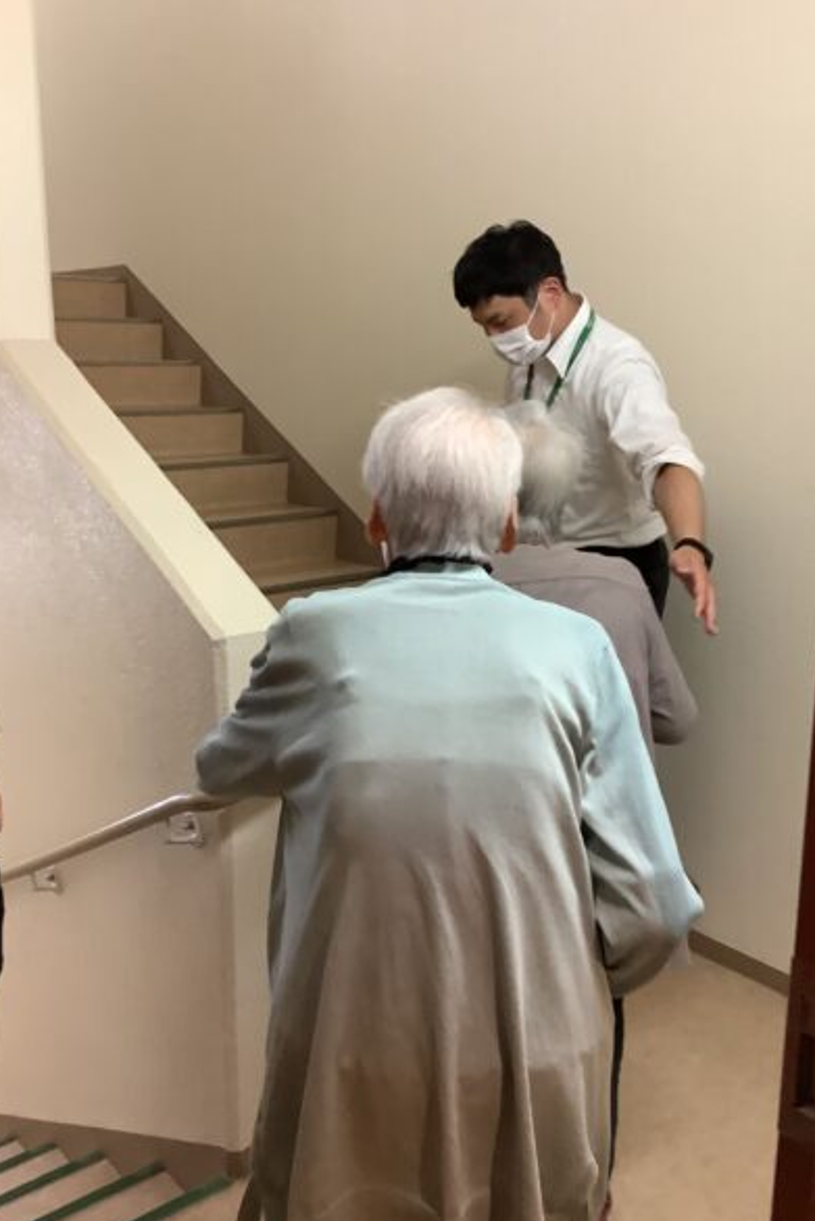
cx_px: 423
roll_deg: -0.1
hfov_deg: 40.0
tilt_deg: -15.1
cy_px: 608
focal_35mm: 33
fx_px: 1120
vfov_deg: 57.2
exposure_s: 1/60
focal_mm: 3.3
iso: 200
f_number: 2.4
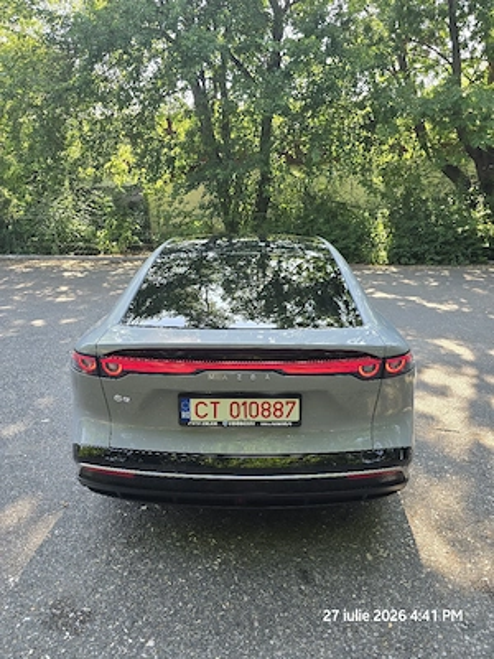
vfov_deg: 73.9
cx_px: 247
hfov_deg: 58.9
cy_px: 330
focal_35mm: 23
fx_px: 438
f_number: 1.7
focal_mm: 6.3
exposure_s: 1/182
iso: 40
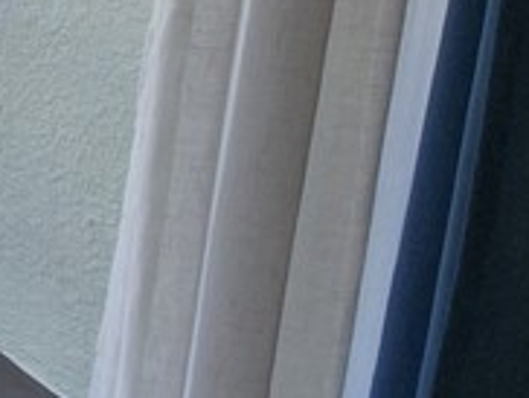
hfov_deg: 14.0
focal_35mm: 73
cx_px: -831
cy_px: -61
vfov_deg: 19.2
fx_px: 1117
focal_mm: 2.2
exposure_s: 1/162
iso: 50
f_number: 2.2
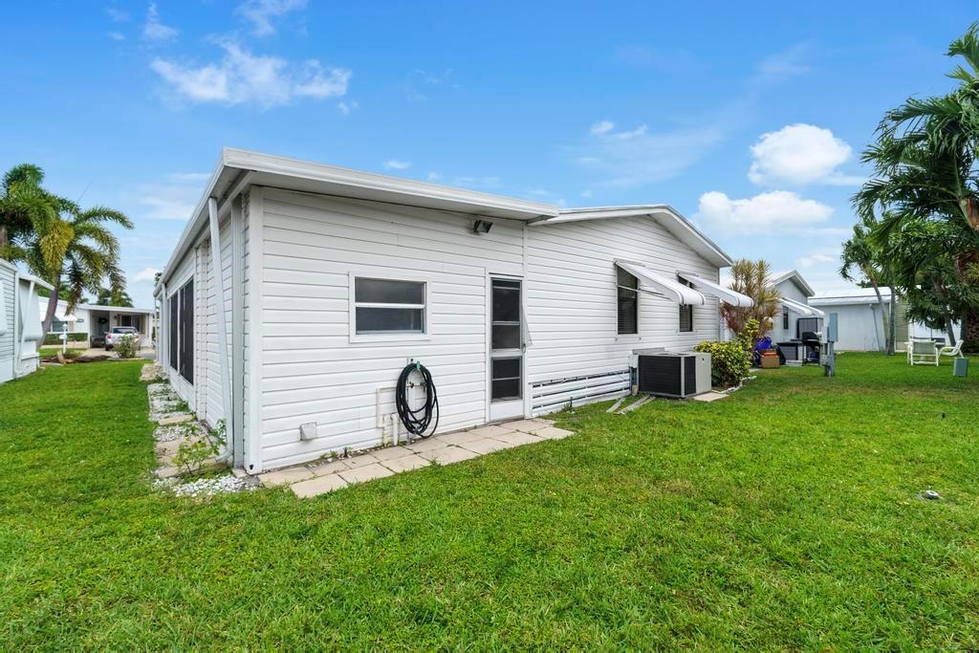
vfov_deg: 77.3
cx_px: 490
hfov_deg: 100.4
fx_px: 408
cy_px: 326
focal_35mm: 15
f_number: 6.3
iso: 100
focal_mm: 10
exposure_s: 1/500
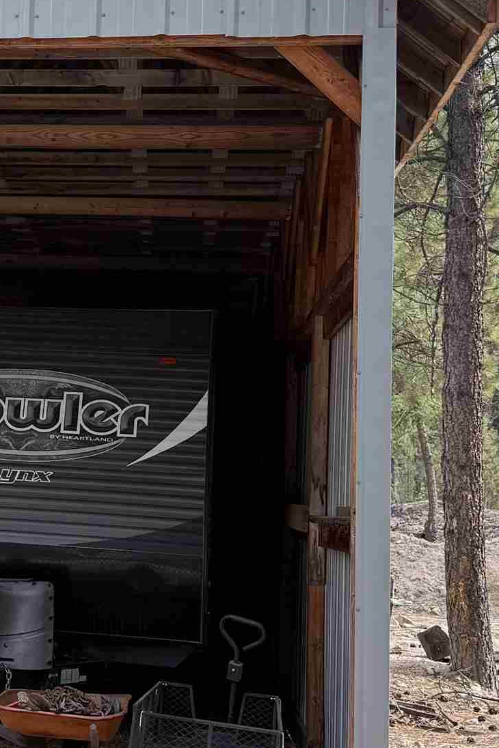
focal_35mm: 70
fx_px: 1455
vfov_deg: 28.8
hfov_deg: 18.5
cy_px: 307
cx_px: -87
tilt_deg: +6.2
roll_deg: -2.6
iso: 80
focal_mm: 6.76
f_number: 1.78
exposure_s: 1/654
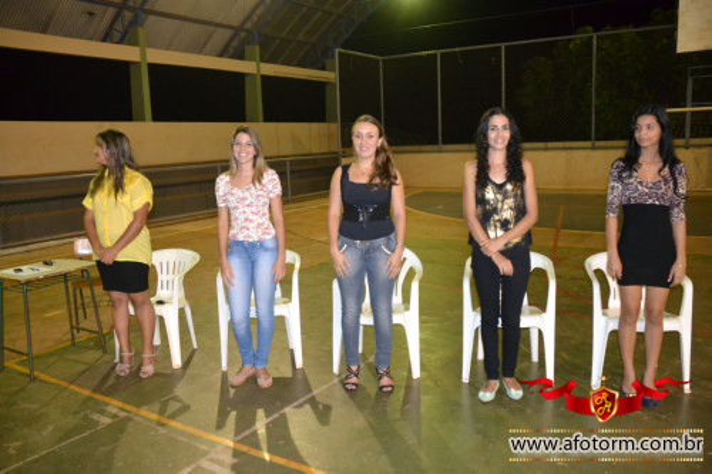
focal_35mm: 30
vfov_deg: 43.6
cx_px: 356
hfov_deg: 61.9
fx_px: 593
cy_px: 237
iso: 3200
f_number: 3.5
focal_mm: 20
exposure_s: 1/60
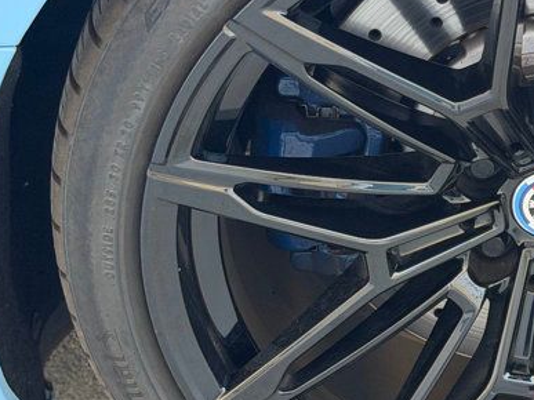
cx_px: 577
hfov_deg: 15.2
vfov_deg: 11.7
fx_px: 1959
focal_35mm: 127
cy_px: 229
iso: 200
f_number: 1.78
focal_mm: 6.76
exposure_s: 1/122
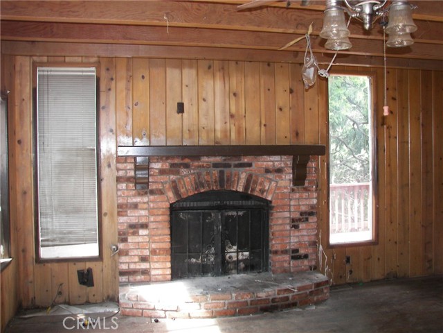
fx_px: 461
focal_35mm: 36
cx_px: 222
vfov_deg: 39.7
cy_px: 166
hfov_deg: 51.4
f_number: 2.8
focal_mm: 6
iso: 100
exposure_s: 1/30
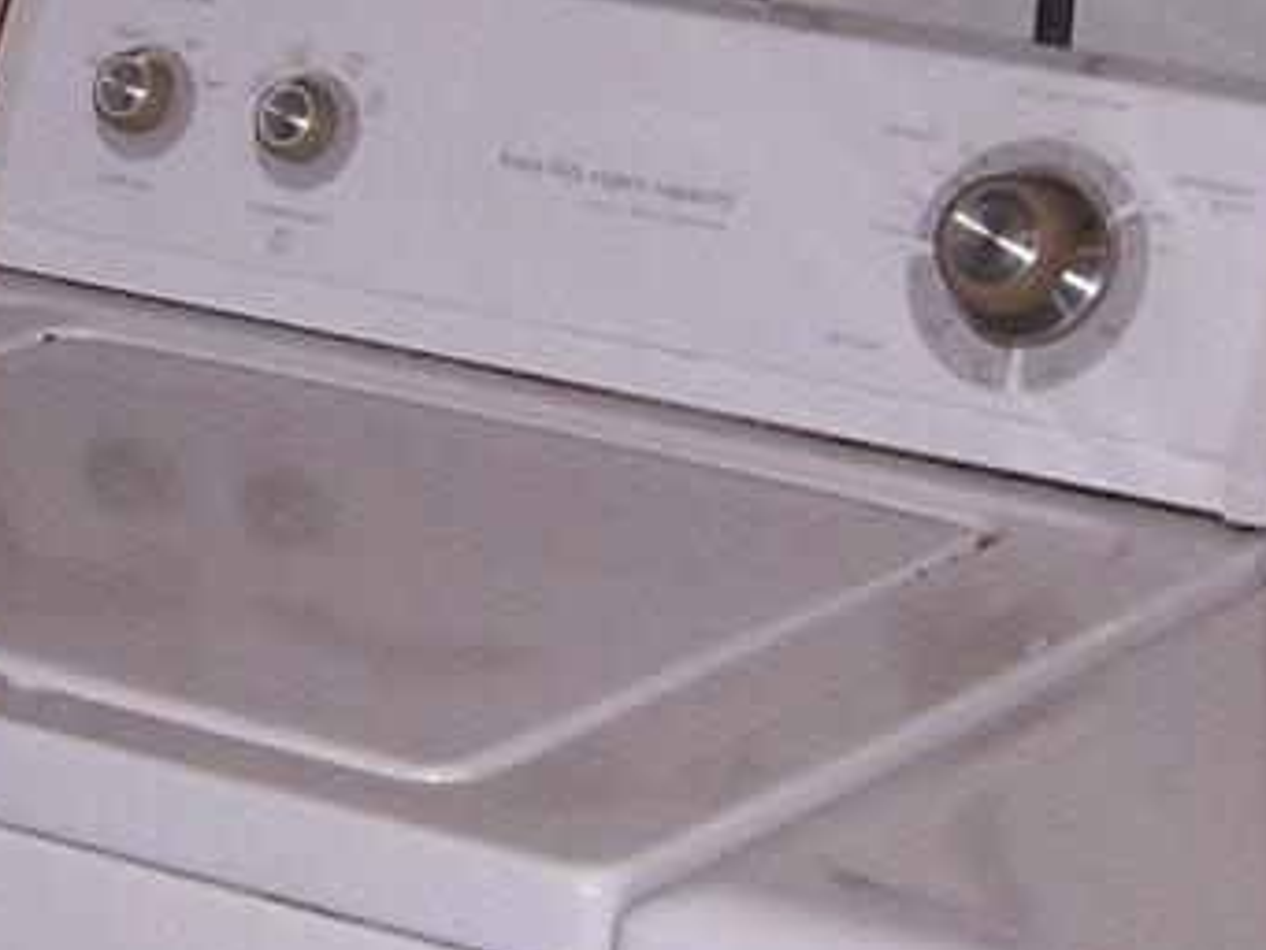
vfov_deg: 9.9
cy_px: 252
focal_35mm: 150
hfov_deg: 13.1
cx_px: 334
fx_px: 5488
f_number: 2.8
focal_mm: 5.5
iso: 80
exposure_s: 1/60
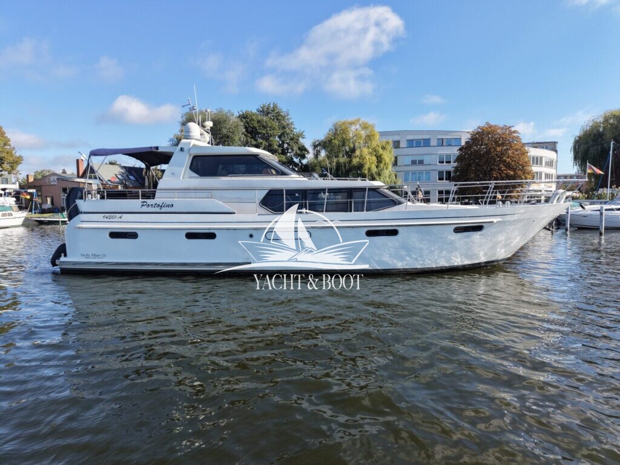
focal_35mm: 24
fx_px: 430
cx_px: 310
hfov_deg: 71.6
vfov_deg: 56.8
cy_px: 232
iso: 330
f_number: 1.8
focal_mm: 8.67
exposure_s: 1/4000
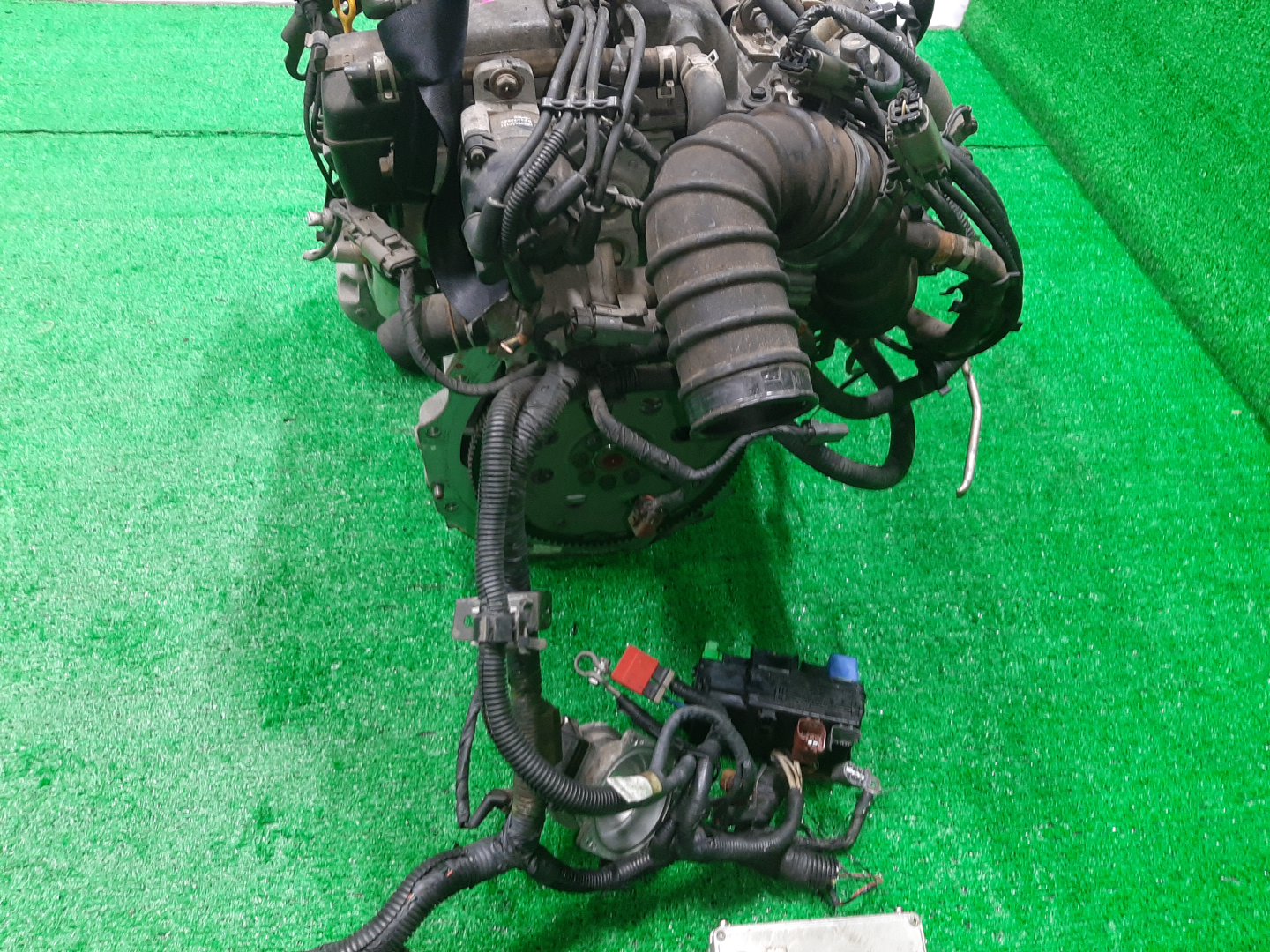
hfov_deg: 67.3
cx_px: 635
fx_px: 954
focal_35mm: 26
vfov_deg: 53.1
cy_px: 476
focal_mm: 3.93
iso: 180
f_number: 1.7
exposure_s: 1/33
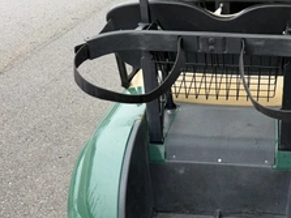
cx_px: 231
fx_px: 361
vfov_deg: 33.5
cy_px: 131
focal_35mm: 43
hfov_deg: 42.0
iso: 64
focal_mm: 6.76
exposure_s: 1/298
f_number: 1.78
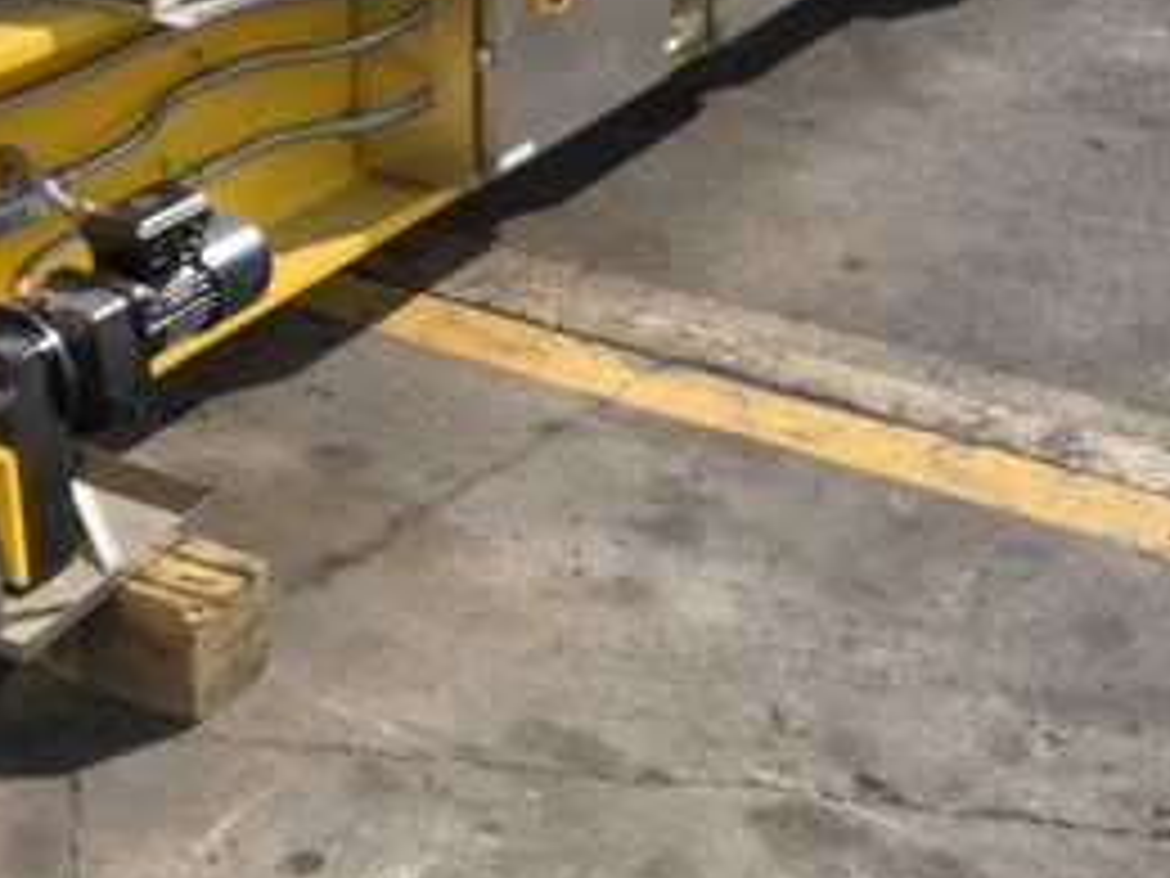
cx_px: 508
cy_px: 293
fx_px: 2265
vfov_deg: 21.8
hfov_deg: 28.9
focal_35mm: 67
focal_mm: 3
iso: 16
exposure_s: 1/400
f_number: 1.8
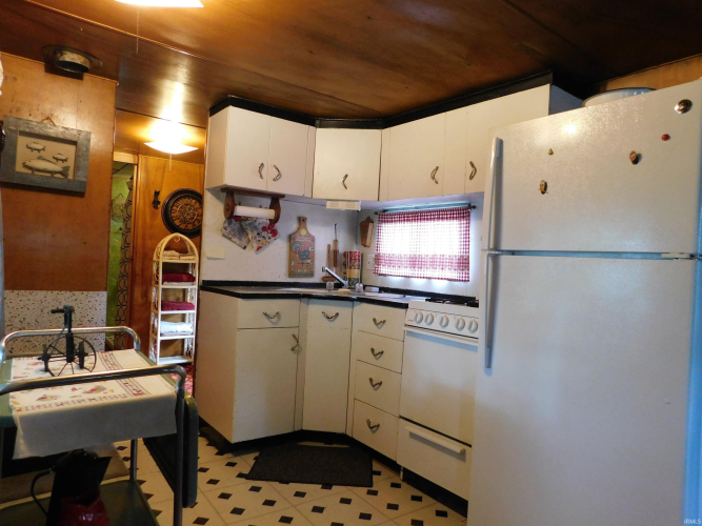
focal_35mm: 23
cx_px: 351
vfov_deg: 58.9
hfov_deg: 73.9
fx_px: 466
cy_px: 263
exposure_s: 1/20
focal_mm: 4
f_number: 3
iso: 400
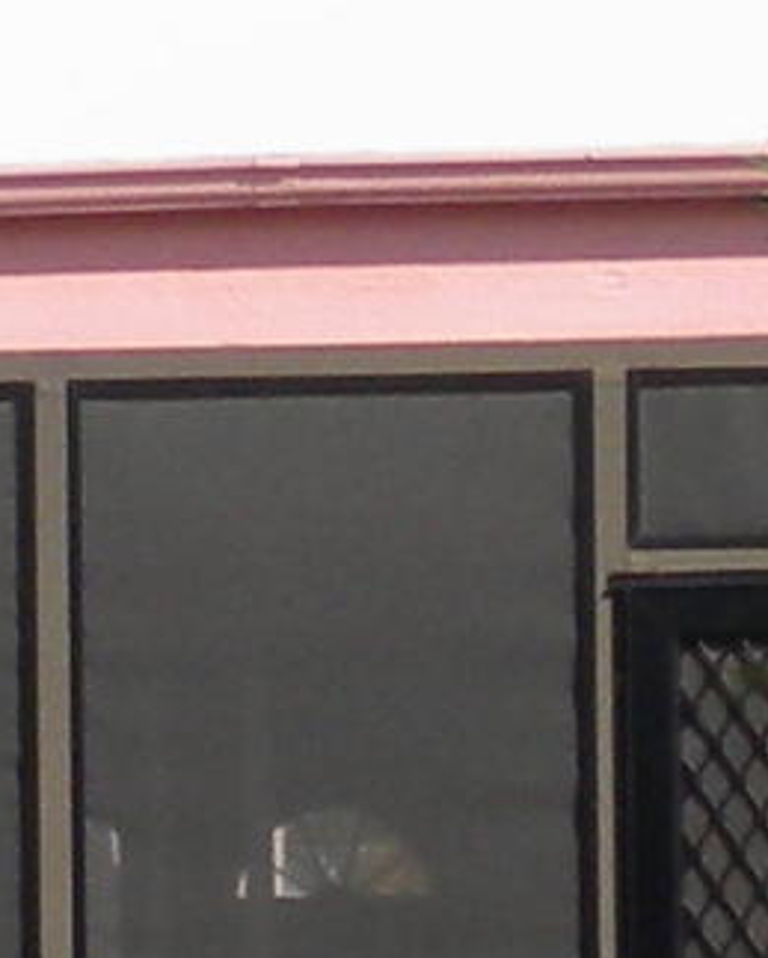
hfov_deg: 4.9
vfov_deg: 6.1
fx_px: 8994
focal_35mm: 317
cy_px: 1056
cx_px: 620
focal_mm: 6.3
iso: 80
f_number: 4.6
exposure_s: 1/850
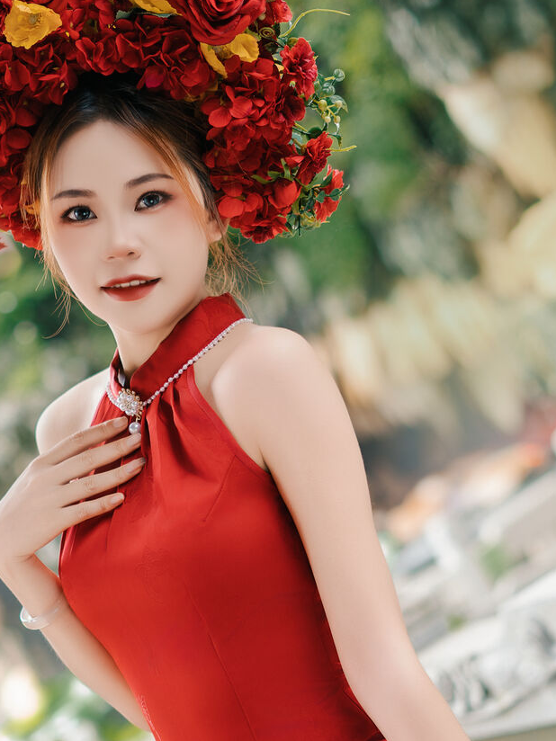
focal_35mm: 105
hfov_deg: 14.1
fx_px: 2249
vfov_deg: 18.6
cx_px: 199
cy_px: 559
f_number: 2
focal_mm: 50
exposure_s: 1/200
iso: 100
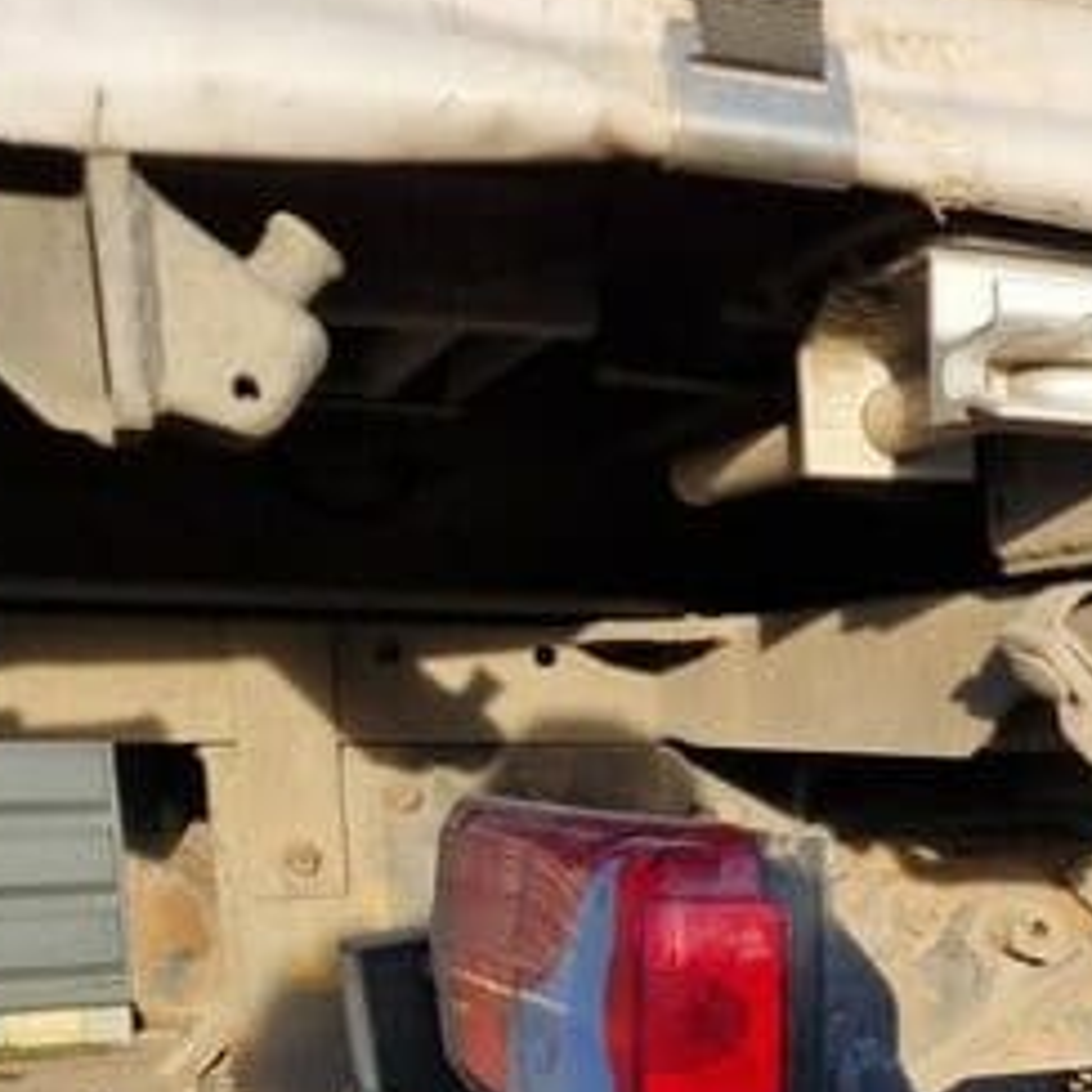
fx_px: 2284
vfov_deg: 25.6
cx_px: 1293
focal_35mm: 64
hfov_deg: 24.5
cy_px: 1074
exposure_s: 1/470
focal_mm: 5.4
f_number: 1.8
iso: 50
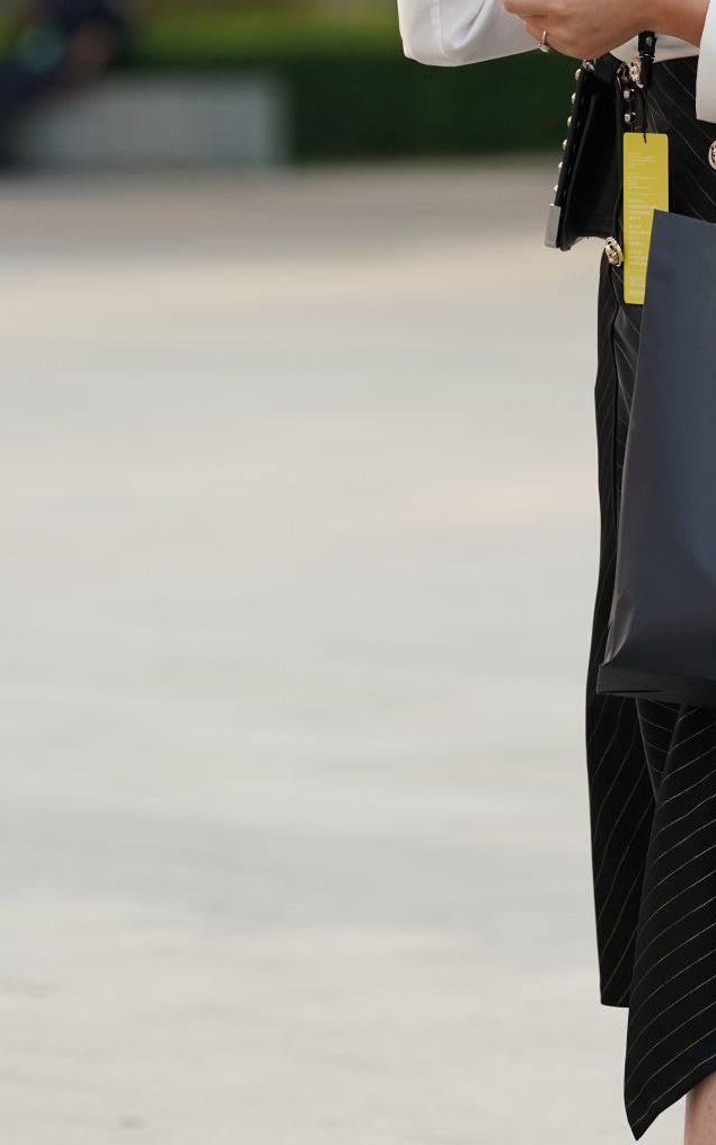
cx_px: 589
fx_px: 10084
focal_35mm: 323
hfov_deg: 4.1
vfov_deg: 6.5
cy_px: 362
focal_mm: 135
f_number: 3.2
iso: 320
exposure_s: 1/500
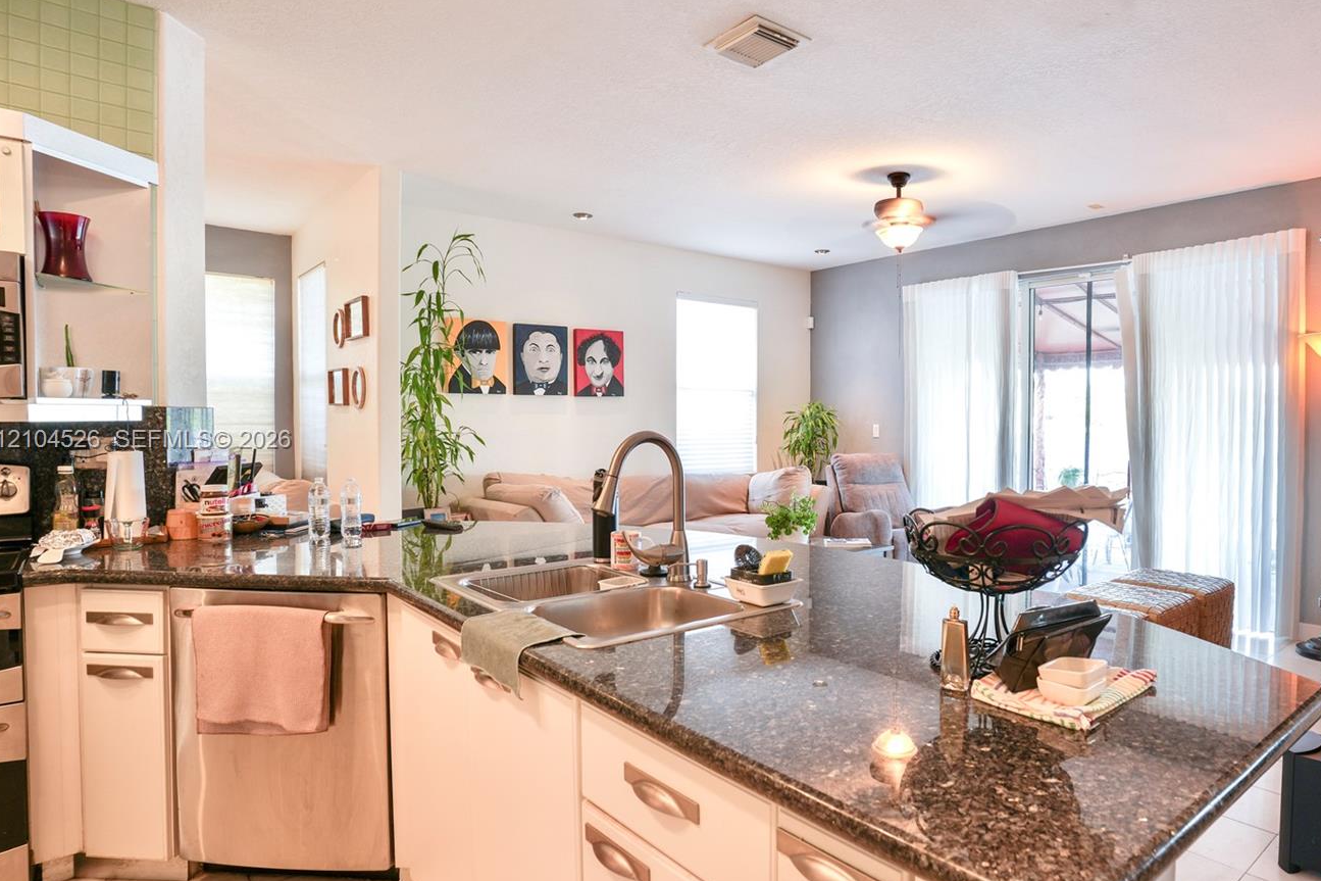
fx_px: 770
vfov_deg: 59.5
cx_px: 790
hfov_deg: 80.3
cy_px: 441
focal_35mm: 21
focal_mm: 17
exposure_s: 1/3
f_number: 7.1
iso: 100
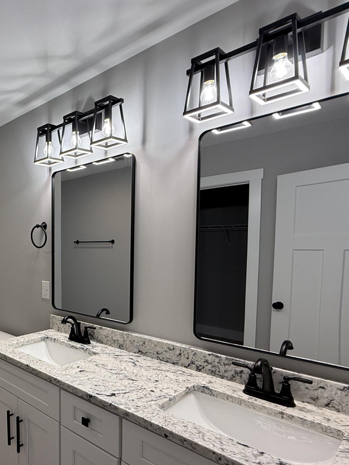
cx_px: 22
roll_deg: +0.6
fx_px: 323
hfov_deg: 49.3
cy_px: 268
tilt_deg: -4.3
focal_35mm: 24
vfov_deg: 71.2
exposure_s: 1/120
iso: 125
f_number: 2.2
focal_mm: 2.22
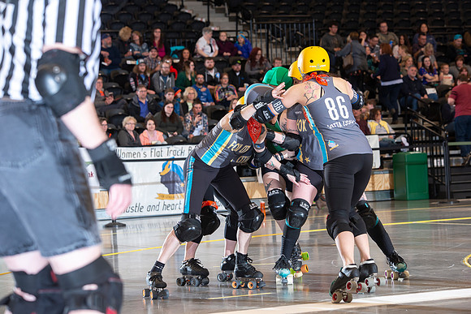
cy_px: 157
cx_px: 236
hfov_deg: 18.3
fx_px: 1466
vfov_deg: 12.2
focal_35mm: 112
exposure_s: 1/160
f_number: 5.6
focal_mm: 112
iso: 640
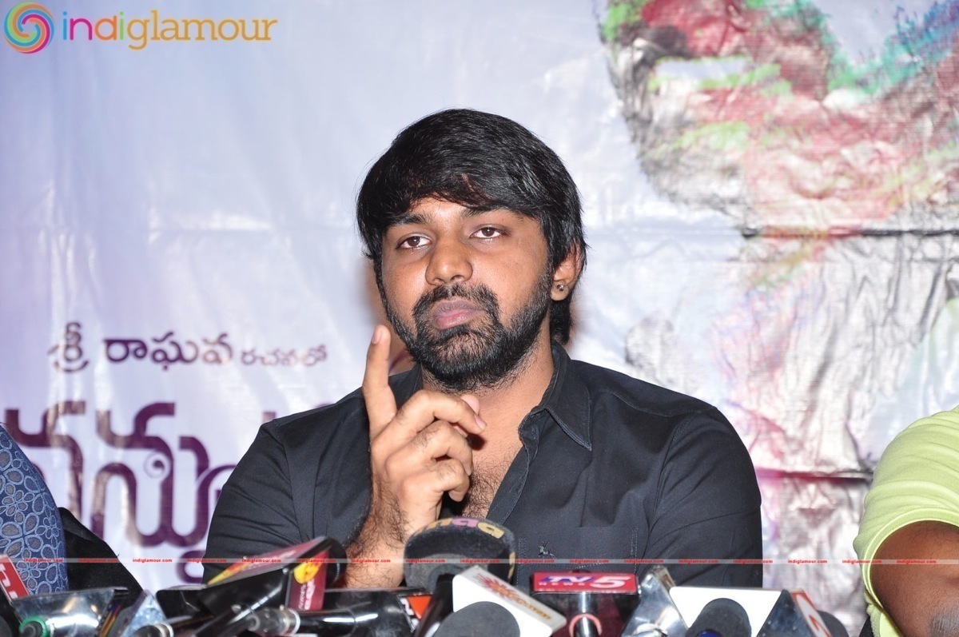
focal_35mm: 158
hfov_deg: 13.1
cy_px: 318
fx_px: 4190
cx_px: 480
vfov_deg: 8.7
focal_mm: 105
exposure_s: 1/125
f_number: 7.1
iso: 400
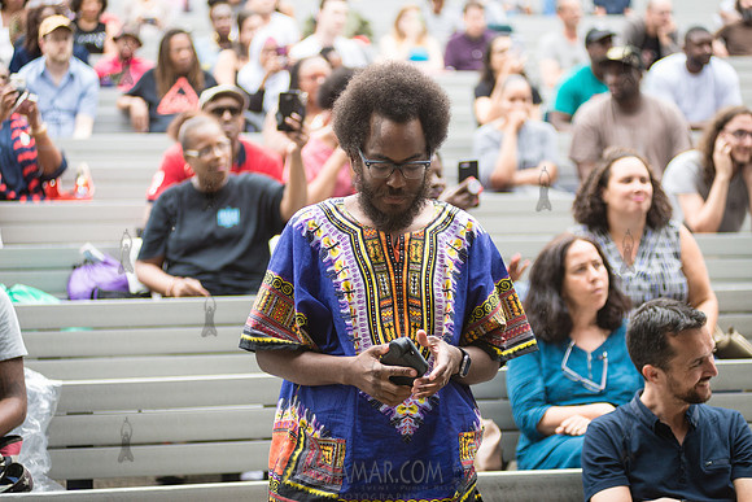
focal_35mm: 80
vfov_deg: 17.1
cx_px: 376
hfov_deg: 25.4
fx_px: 1671
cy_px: 251
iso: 1250
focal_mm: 80
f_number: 2.8
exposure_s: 1/800
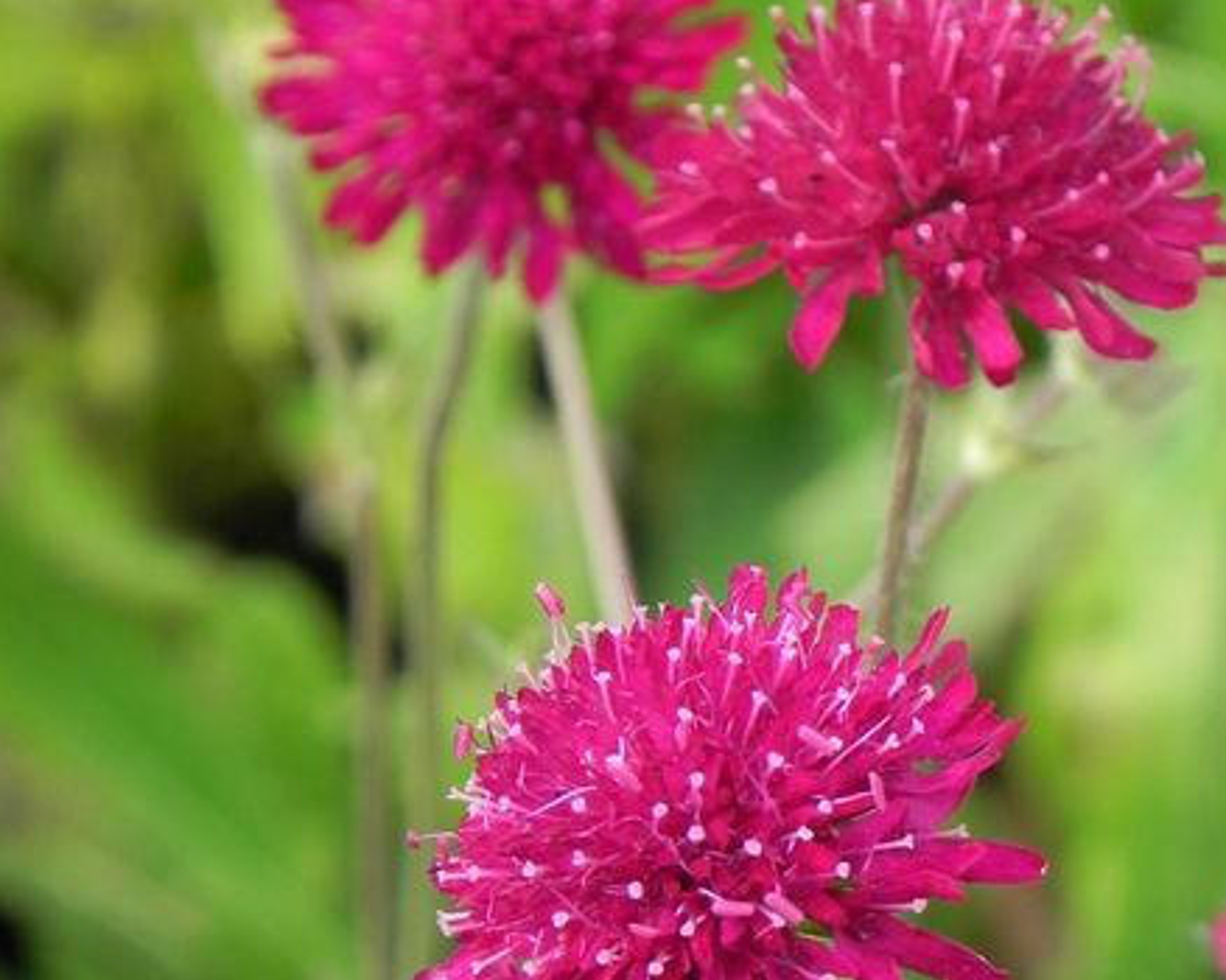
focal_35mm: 328
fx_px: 11896
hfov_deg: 5.9
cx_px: 739
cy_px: 375
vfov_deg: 4.7
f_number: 4.5
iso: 160
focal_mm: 32.7
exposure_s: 1/200
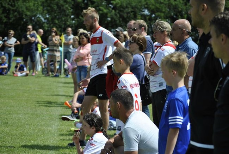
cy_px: 77
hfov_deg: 13.9
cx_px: 114
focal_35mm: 147
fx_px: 937
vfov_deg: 9.4
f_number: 4.5
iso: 140
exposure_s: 1/1000
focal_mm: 98
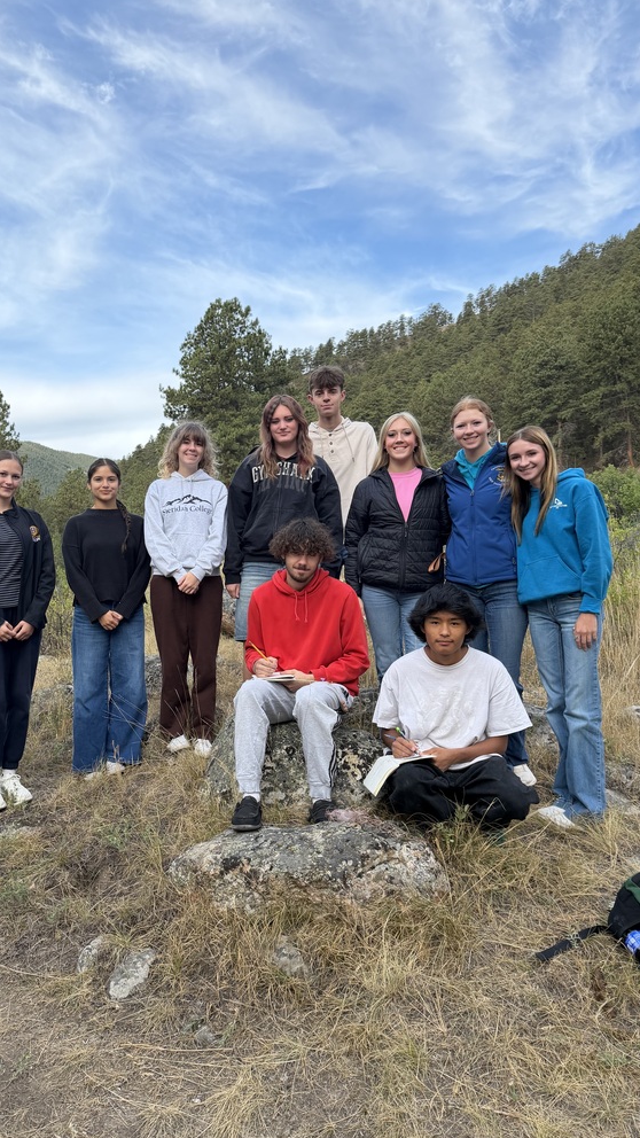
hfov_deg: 42.4
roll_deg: +0.3
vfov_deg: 69.9
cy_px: 580
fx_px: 815
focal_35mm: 27
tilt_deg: +0.3
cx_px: 219
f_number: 1.78
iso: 100
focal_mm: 6.76
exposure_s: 1/1122
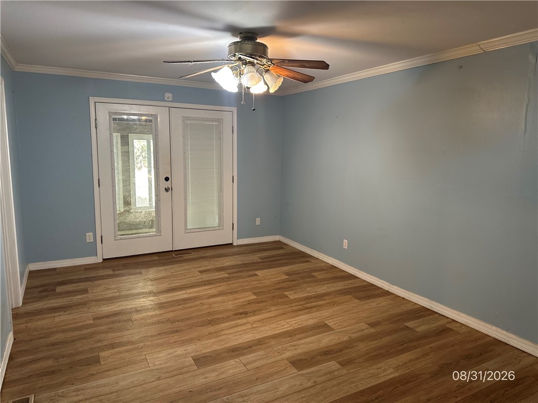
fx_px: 373
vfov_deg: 56.8
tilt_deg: -4.7
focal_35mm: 24
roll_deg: -3.1
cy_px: 202
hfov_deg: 71.6
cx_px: 269
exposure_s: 1/60
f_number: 1.78
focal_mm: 6.86
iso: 320
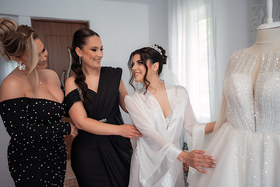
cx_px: 140
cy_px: 94
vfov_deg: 43.6
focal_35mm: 30
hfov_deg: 61.9
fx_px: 233
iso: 1250
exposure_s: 1/250
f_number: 2.8
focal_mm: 30
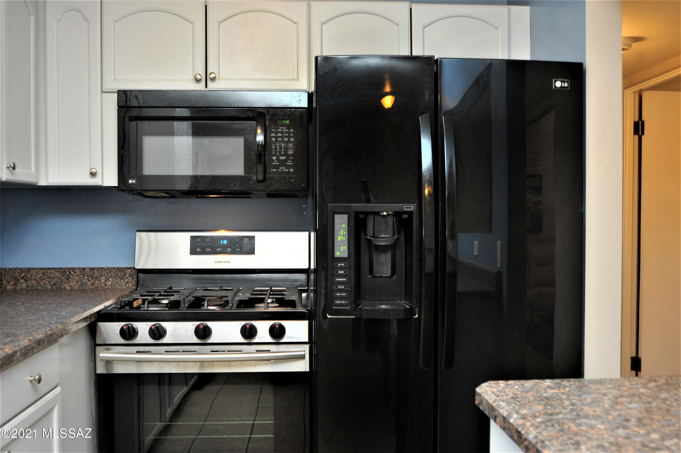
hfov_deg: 54.5
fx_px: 662
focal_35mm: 35
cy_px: 226
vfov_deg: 37.8
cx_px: 340
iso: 640
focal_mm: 35
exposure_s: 1/30
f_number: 5.6
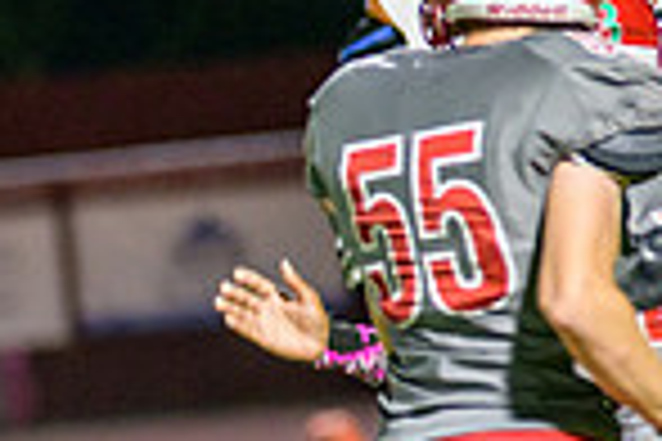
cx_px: -225
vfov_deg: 1.7
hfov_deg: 2.6
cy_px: 497
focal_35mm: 788
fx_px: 14489
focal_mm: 200
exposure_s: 1/250
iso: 1600
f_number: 2.8
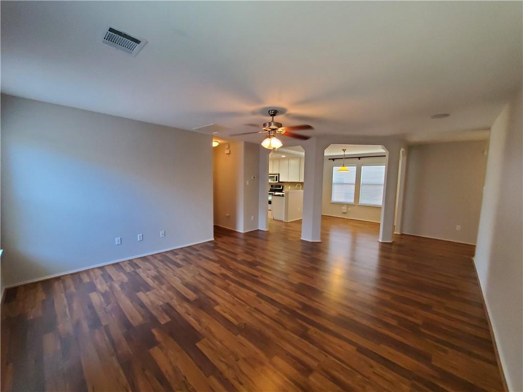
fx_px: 196
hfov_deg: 106.2
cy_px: 196
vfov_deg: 89.9
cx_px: 262
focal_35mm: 13
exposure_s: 1/60
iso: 640
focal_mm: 1.8
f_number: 2.2
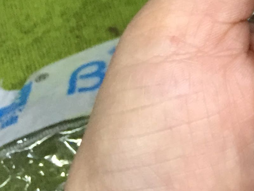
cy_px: -25
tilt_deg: -65.2
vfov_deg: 12.3
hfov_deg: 14.5
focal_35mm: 118
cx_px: 467
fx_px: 866
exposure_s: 1/33
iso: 250
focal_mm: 4.15
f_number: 2.2
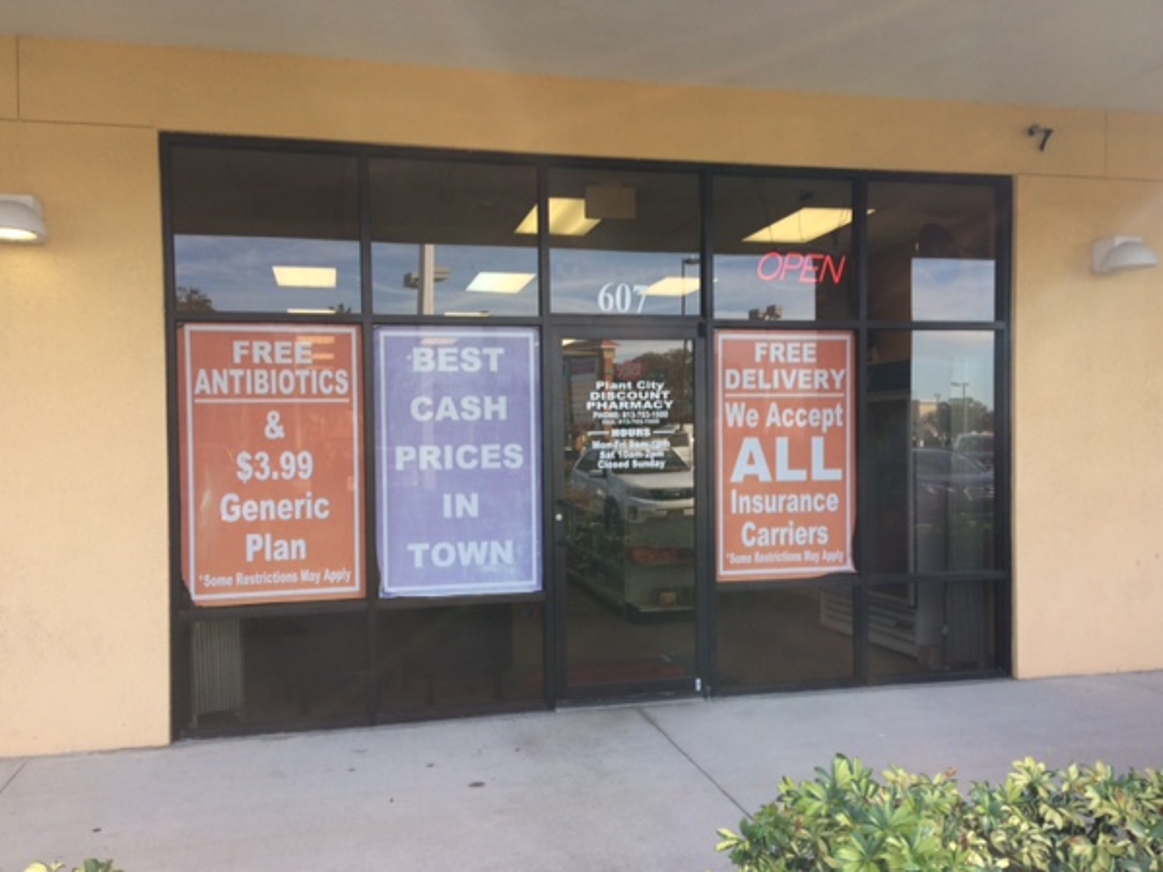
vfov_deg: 45.4
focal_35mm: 31
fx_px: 1041
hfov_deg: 58.4
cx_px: 596
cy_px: 462
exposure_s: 1/211
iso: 32
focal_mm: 4.15
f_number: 2.2
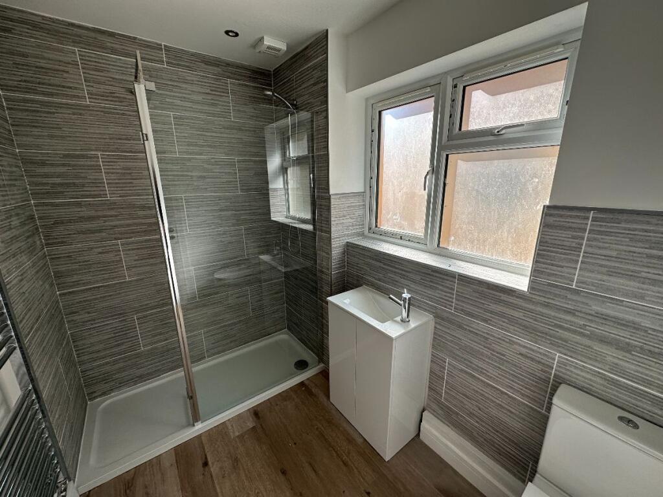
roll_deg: +0.3
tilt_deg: -14.4
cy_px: 248
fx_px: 268
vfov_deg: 85.7
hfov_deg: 102.1
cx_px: 332
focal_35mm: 14
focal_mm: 2.22
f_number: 2.2
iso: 40
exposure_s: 1/127
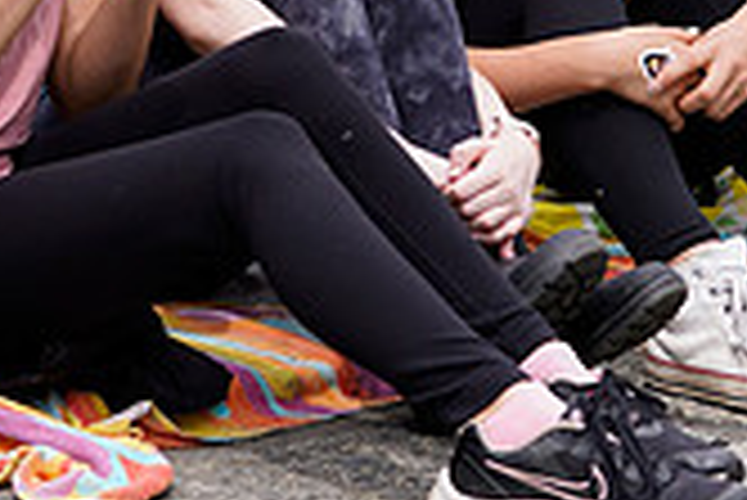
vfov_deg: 4.9
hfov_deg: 7.4
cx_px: 621
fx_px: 5794
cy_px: -277
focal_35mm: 279
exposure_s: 1/400
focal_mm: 80
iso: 160
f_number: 3.2
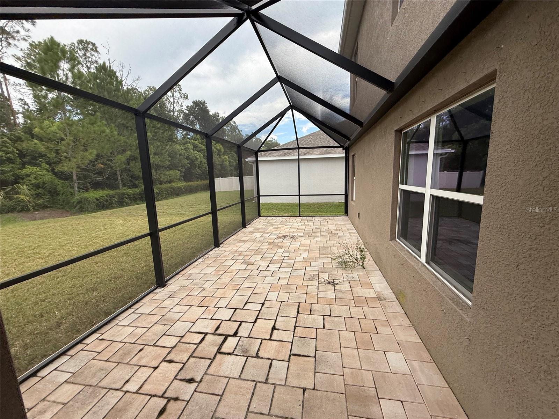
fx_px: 226
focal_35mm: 14
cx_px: 280
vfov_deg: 85.7
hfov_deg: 102.1
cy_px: 210
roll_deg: -0.5
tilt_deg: -7.8
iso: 50
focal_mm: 2.22
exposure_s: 1/479
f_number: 2.2
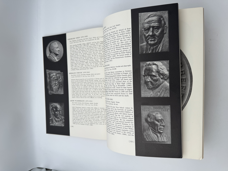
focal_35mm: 24
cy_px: 86
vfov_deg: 56.8
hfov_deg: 71.6
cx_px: 114
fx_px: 158
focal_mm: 6.76
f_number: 1.78
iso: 80
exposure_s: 1/651
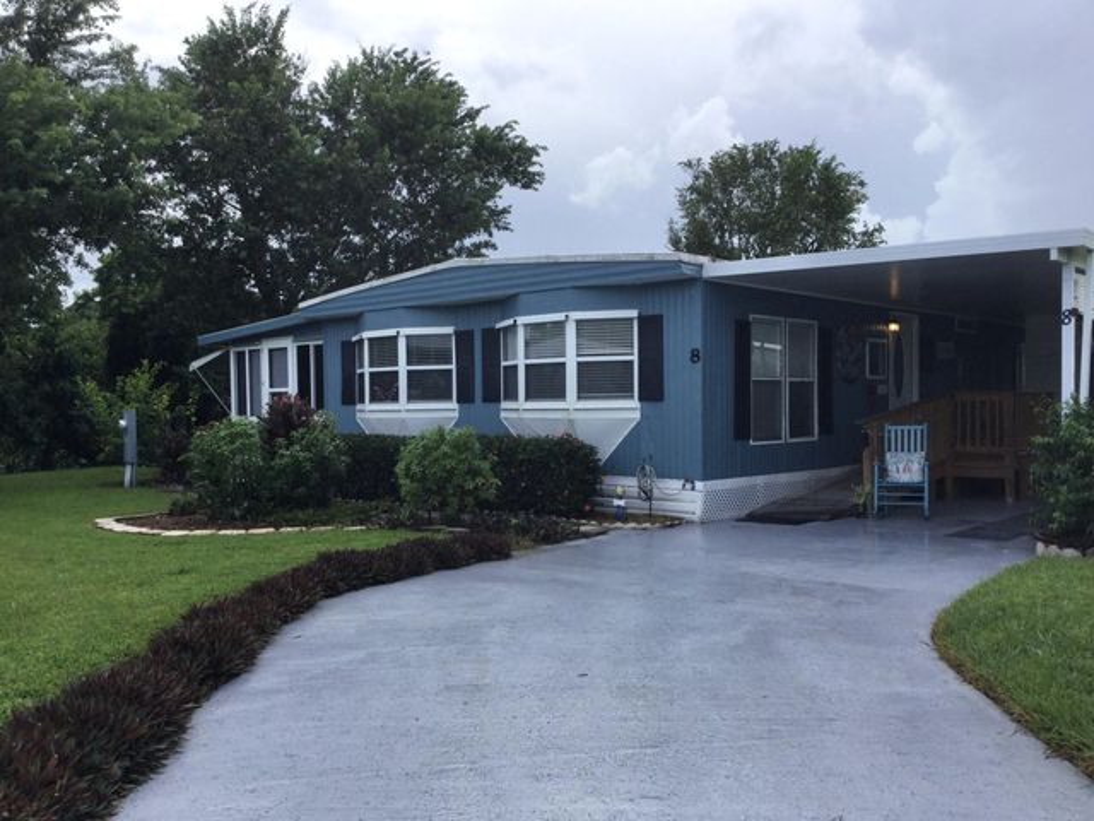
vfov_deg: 45.4
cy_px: 410
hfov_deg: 58.4
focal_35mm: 31
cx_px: 547
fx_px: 980
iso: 25
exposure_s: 1/519
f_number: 2.4
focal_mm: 3.3
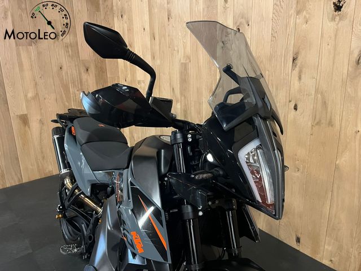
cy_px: 136
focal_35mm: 26
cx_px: 180
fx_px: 271
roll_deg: +2.4
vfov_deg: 53.1
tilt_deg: -15.8
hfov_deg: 67.3
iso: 640
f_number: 1.6
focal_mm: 5.1
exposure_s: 1/33
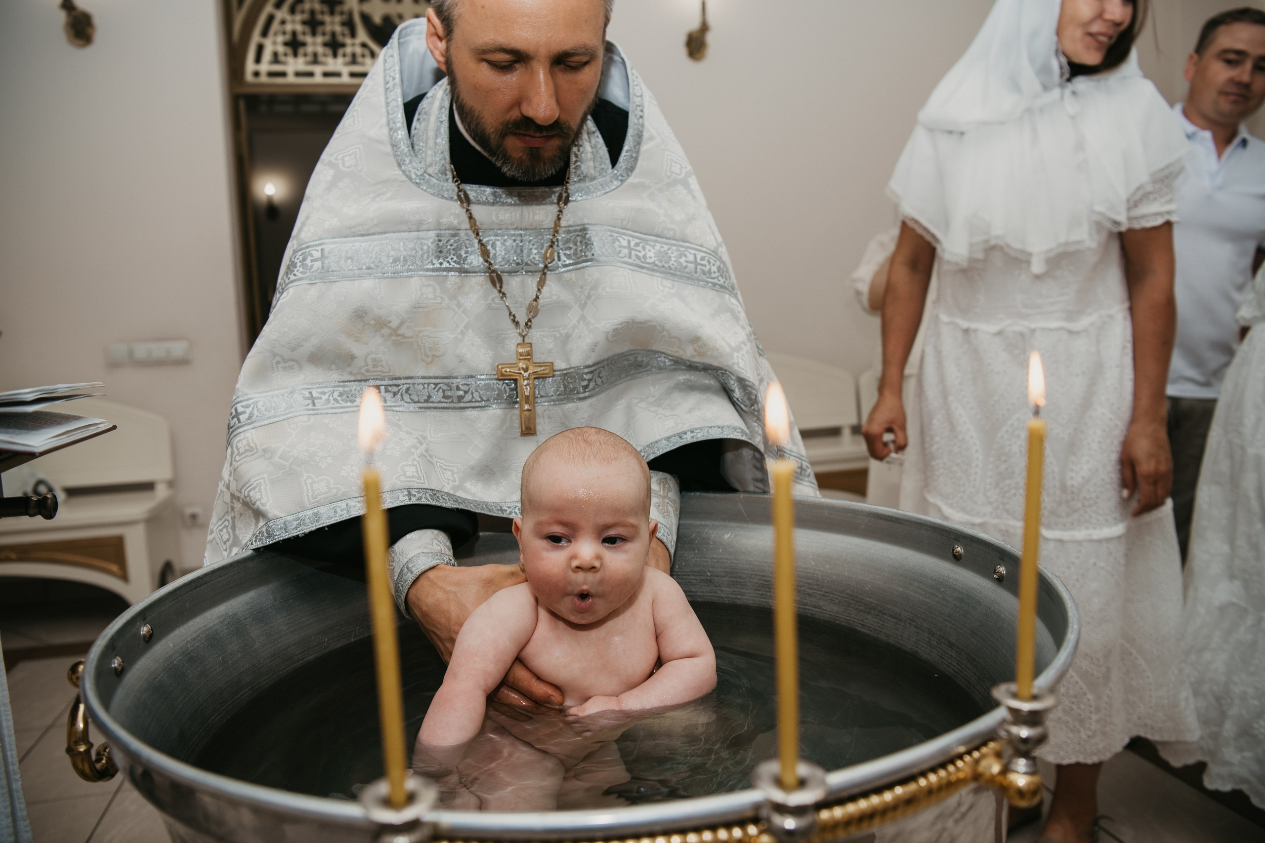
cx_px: 632
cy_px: 422
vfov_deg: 49.6
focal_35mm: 26
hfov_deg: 69.4
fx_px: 914
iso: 125
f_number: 4
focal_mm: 26
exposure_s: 1/160
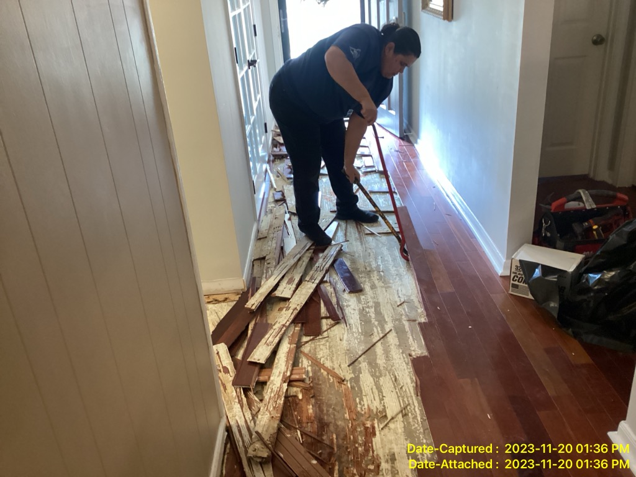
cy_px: 238
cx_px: 318
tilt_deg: -25.0
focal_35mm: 31
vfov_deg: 45.4
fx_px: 570
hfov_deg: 58.4
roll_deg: +4.5
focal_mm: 3.3
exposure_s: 1/30
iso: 640
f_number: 2.4
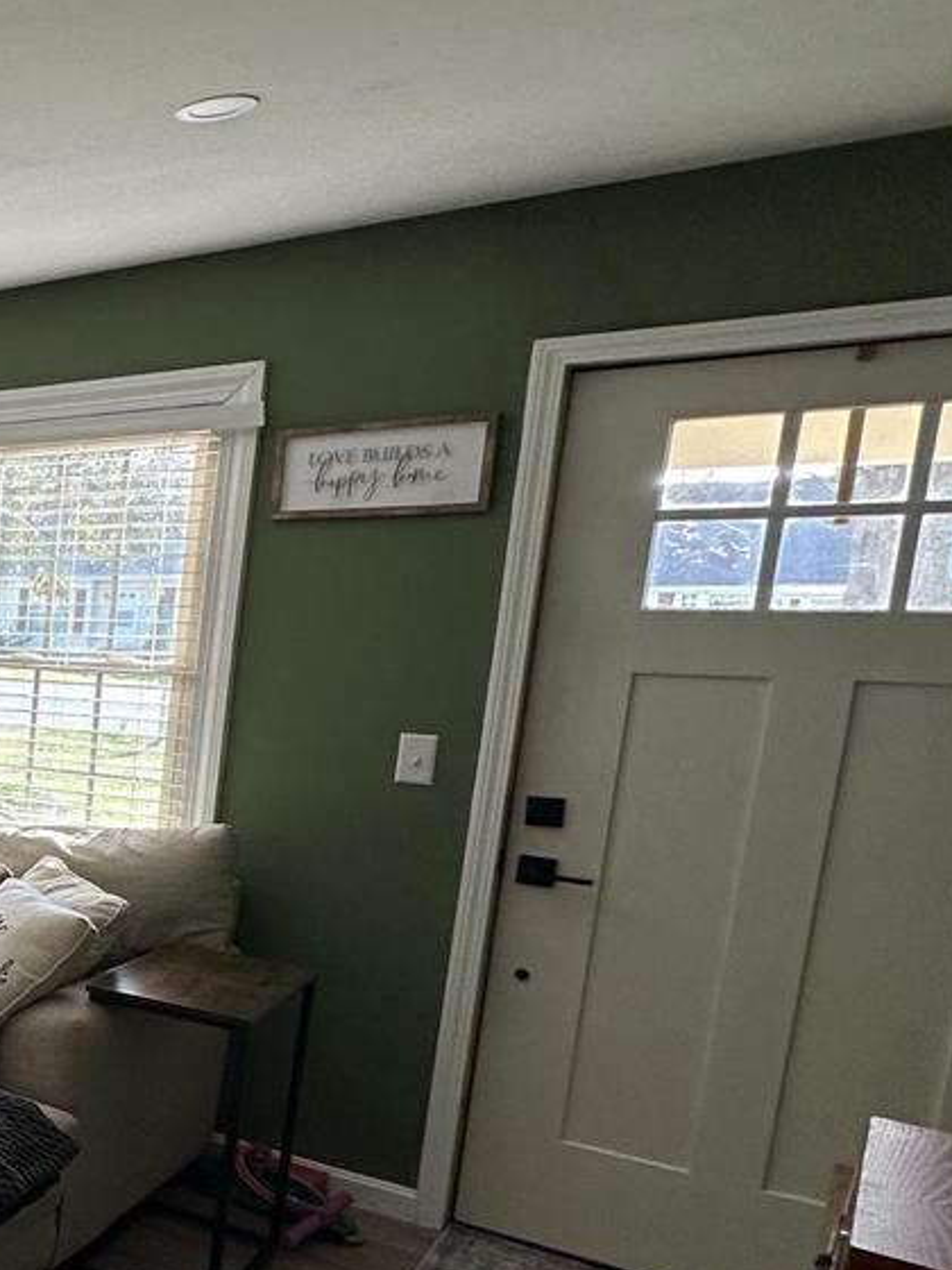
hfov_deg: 26.2
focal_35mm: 36
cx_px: -544
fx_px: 1320
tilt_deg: -10.8
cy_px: 819
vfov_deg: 50.7
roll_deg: -0.7
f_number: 2.2
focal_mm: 2.22
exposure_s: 1/120
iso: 125
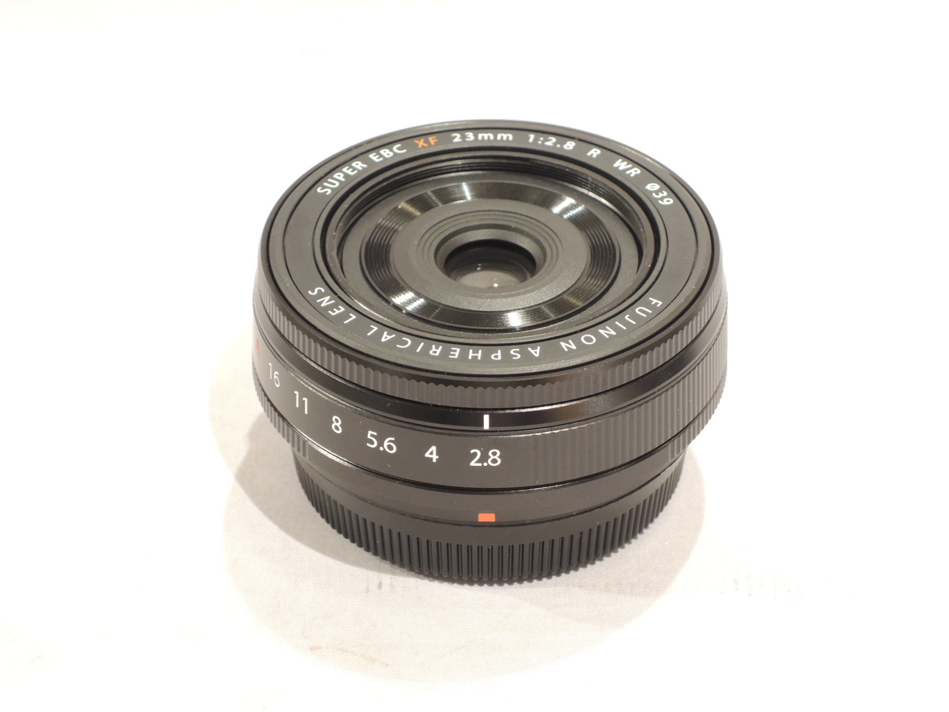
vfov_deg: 17.4
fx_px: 2330
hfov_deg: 23.0
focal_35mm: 85
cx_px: 474
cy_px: 356
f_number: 4.5
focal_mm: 15.2
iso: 400
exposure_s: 1/30
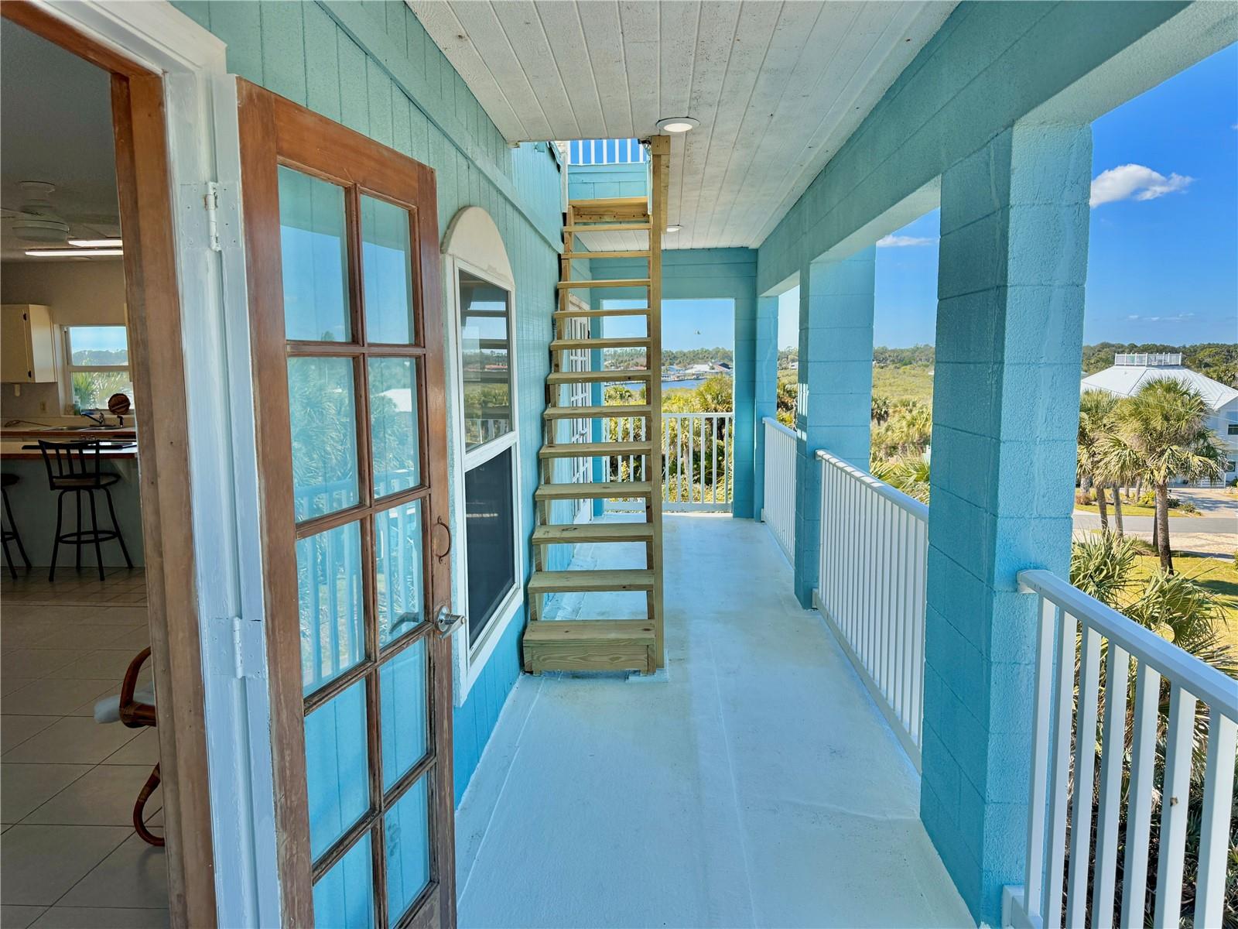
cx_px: 619
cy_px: 464
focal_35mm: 24
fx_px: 858
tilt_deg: -5.1
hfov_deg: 71.6
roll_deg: -0.3
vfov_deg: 56.8
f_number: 1.78
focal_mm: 6.76
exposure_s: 1/2000
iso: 100
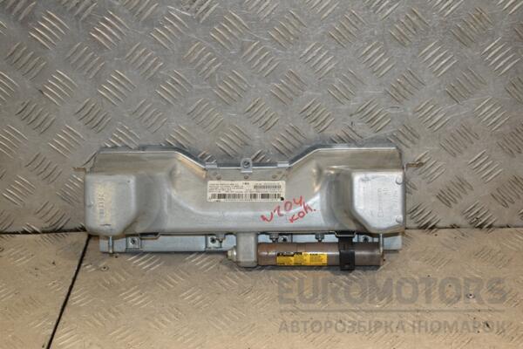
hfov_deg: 33.4
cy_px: 174
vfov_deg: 22.6
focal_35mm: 60
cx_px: 262
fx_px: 872
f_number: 6.3
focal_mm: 40
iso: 800
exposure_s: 1/200
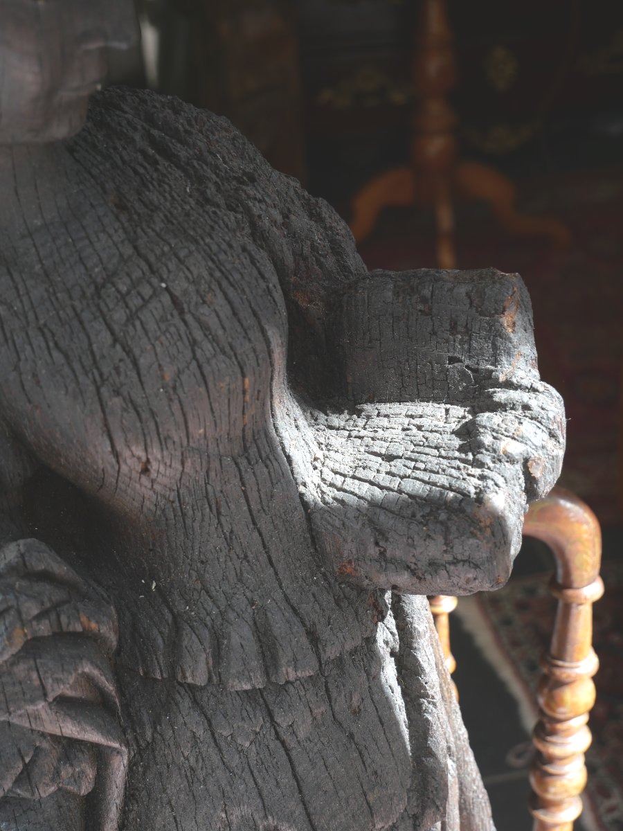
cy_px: 416
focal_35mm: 46
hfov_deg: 31.5
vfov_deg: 41.2
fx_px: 1104
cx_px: 312
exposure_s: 1/125
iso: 200
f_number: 4.5
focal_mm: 23
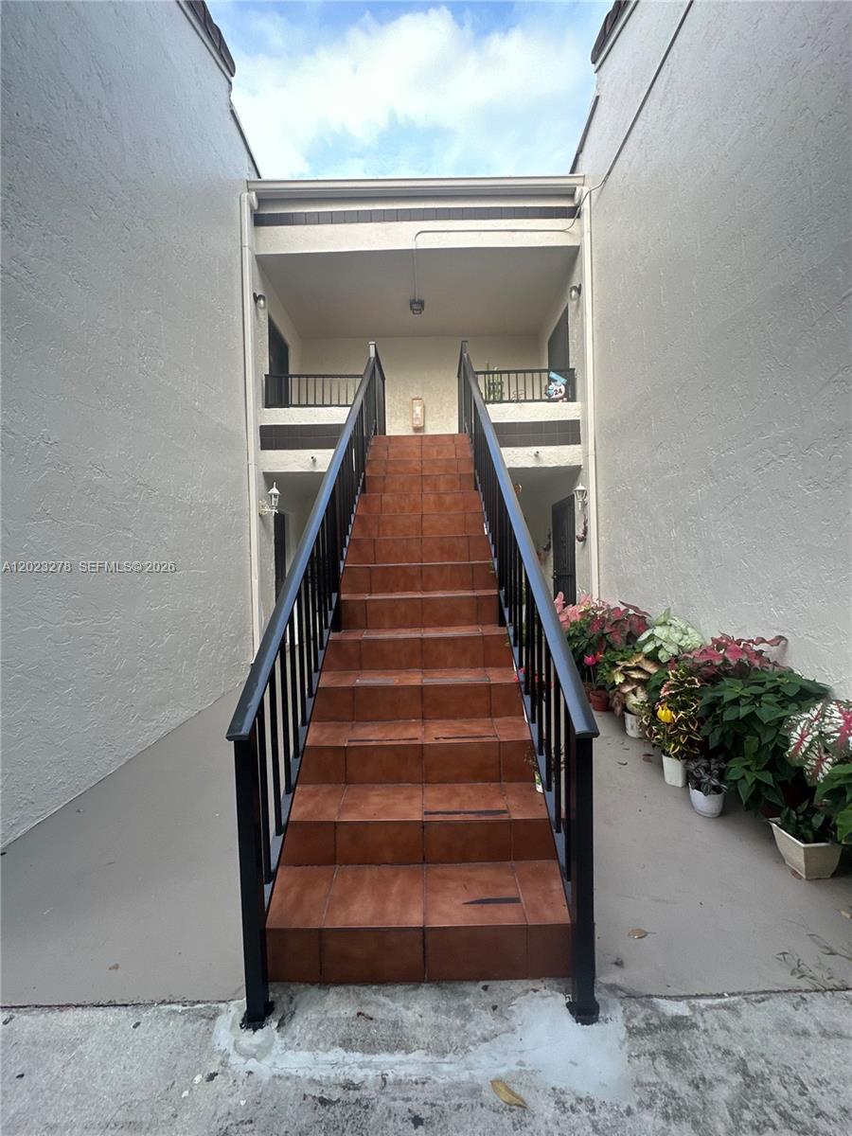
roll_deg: +0.3
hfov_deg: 85.7
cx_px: 426
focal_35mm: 14
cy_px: 568
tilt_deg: +0.0
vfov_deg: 102.1
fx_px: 459
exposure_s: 1/99
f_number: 2.2
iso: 160
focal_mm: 2.22
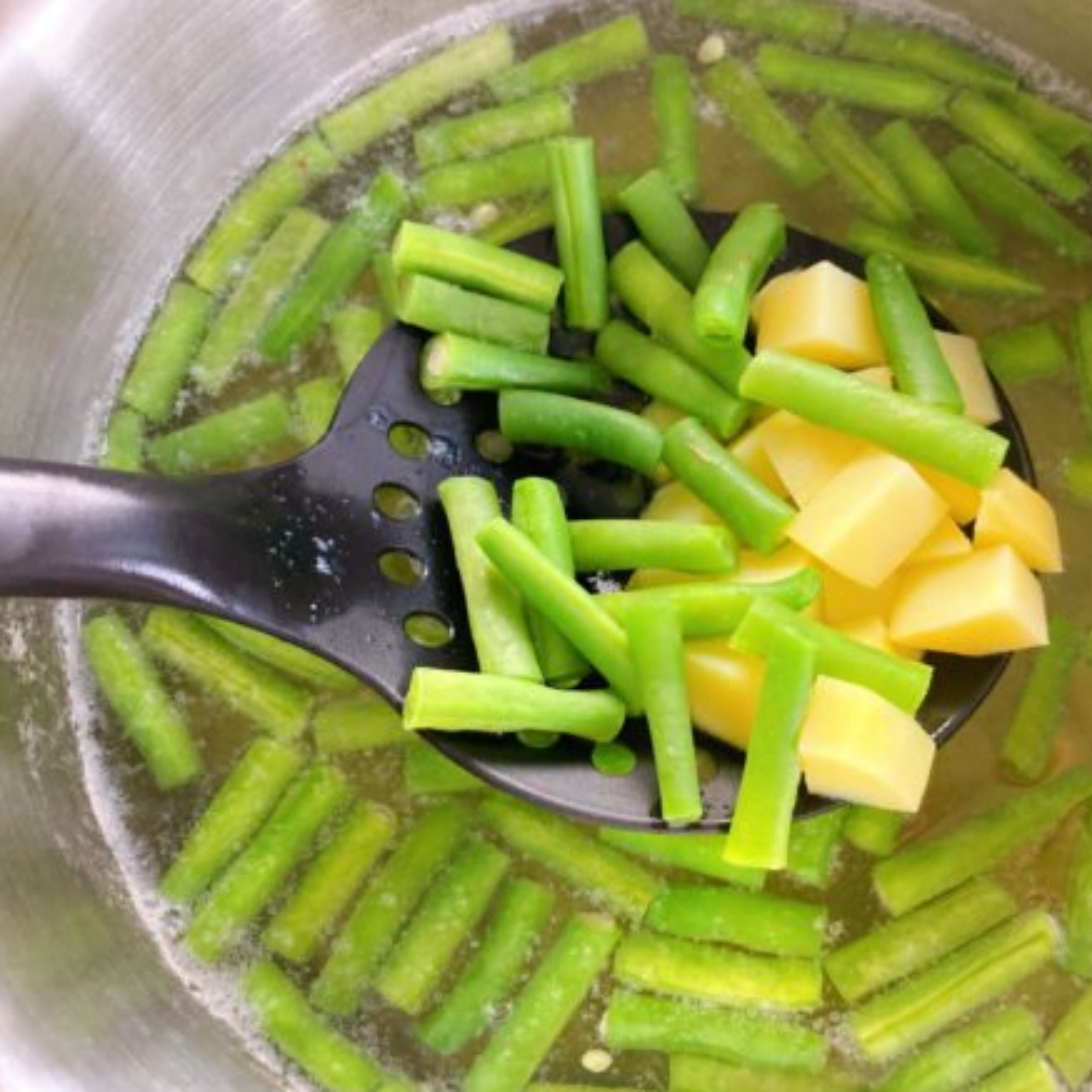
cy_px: 537
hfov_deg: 47.9
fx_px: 1213
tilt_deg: -77.9
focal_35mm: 34
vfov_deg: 48.4
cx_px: 700
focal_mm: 3.99
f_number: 1.8
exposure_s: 1/50
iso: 200
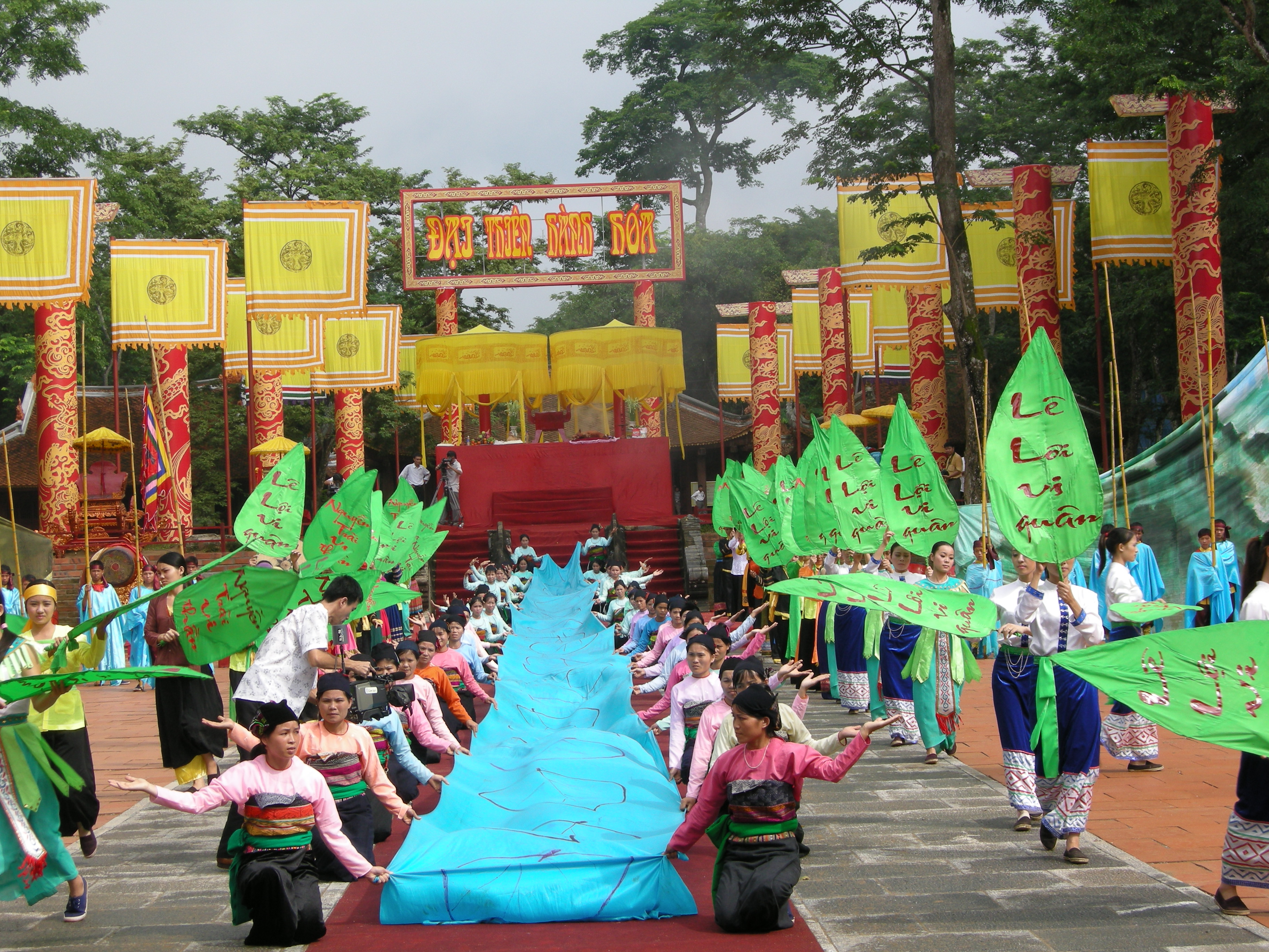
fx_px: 2749
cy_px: 476
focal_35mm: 75
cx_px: 634
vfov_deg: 19.6
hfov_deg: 26.0
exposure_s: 1/157
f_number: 5.4
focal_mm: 15.7
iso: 64
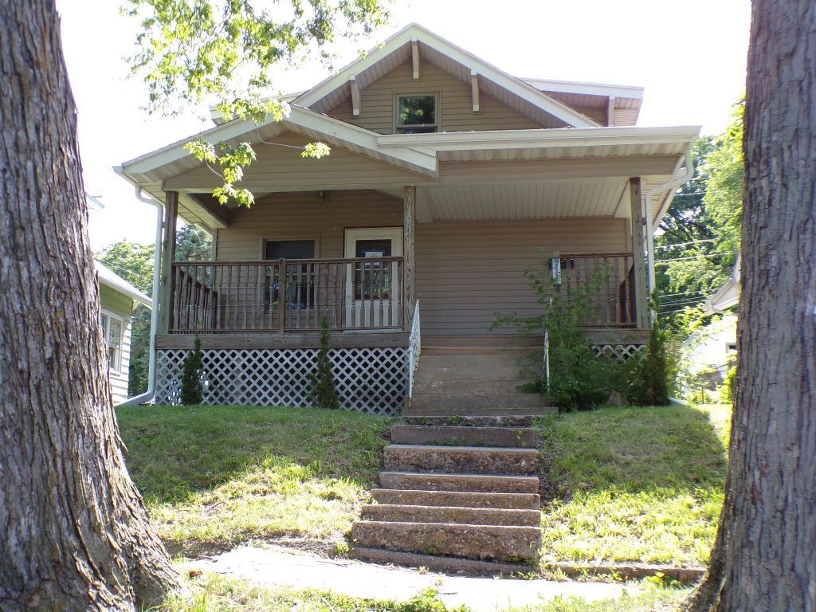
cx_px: 408
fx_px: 872
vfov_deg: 38.7
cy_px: 306
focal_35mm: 37
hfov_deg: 50.1
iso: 100
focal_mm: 6.6
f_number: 3.3
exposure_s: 1/140
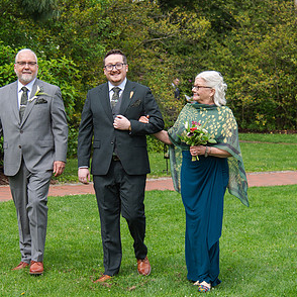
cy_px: 140
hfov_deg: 16.7
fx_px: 1010
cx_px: 129
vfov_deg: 16.7
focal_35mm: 104
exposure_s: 1/400
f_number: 4
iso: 110
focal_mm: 48
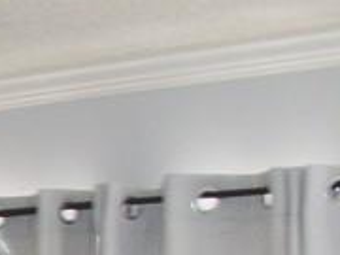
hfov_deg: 9.8
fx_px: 1788
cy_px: 710
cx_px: -414
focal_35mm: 182
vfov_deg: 7.4
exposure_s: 1/30
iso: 160
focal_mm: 5.7
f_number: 2.9
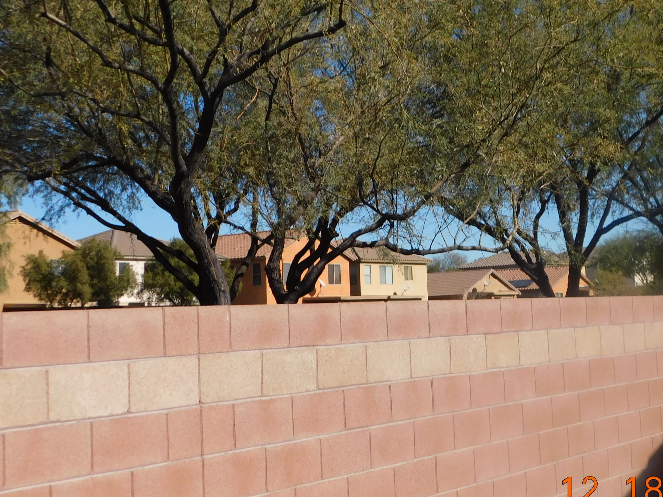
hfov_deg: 30.8
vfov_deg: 23.6
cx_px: 469
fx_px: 1188
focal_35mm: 62
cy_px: 186
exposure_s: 1/500
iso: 125
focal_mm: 7.1
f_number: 7.2
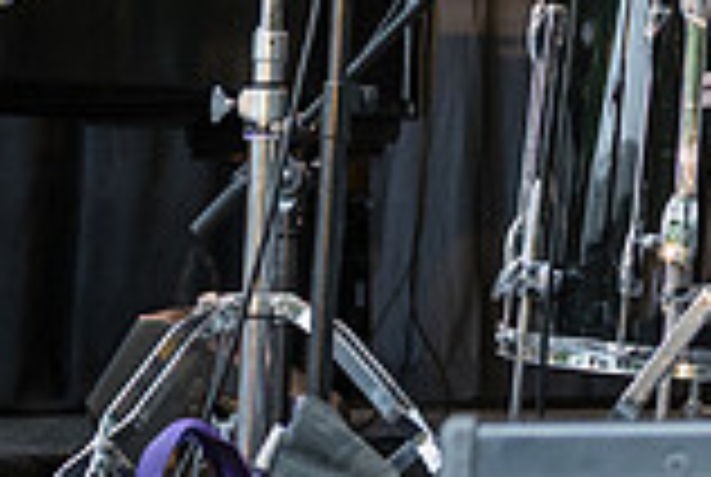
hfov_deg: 12.3
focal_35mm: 159
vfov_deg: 8.4
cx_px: 1057
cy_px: -312
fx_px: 3146
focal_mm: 35
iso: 2000
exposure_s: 1/500
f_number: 3.5
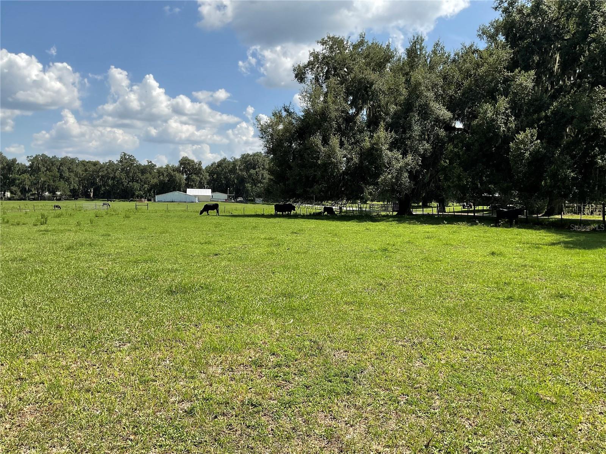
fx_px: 508
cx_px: 303
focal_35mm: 29
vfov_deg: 48.2
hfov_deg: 61.7
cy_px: 227
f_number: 1.8
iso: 16
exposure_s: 1/1730
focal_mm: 3
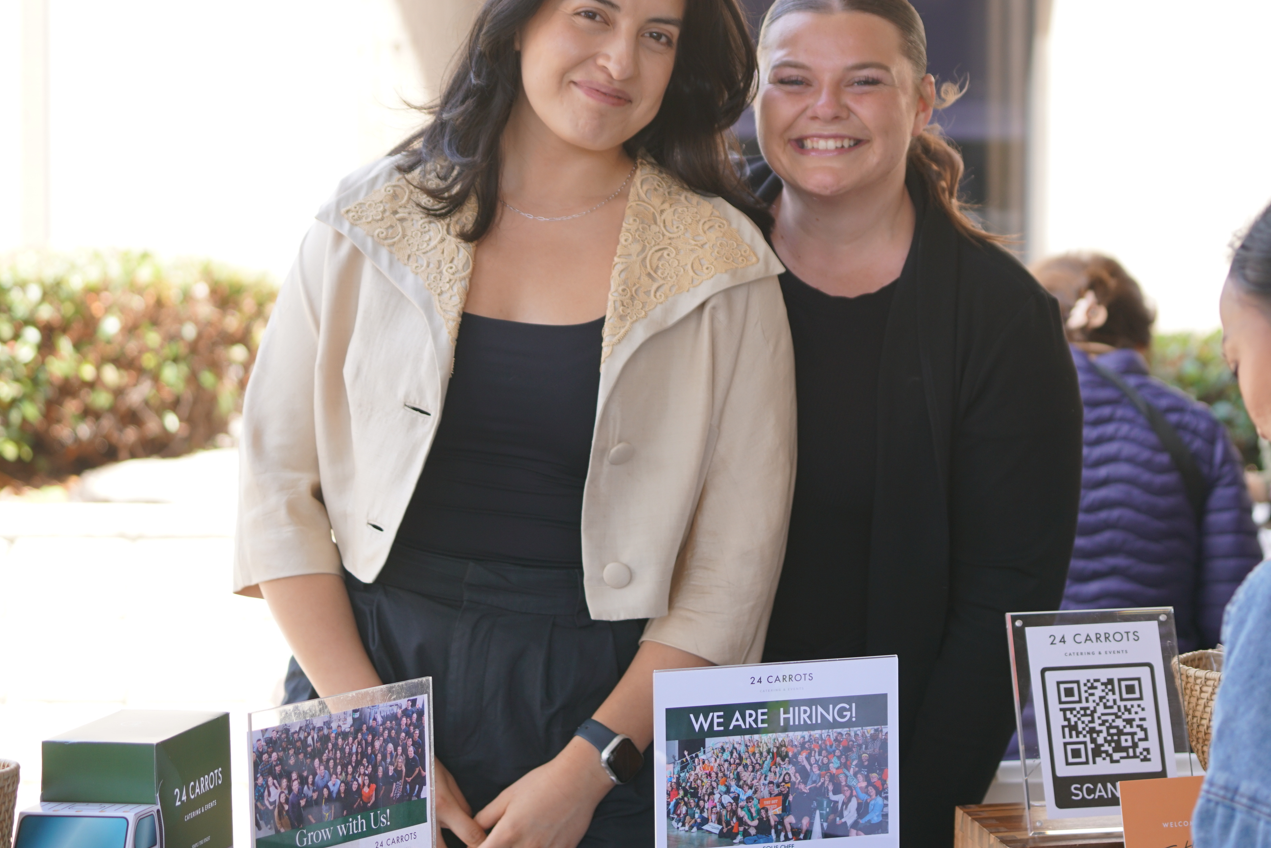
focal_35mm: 110
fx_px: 3884
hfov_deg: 18.5
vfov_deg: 12.5
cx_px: 817
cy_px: 396
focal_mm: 80
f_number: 4
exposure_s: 1/160
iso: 200
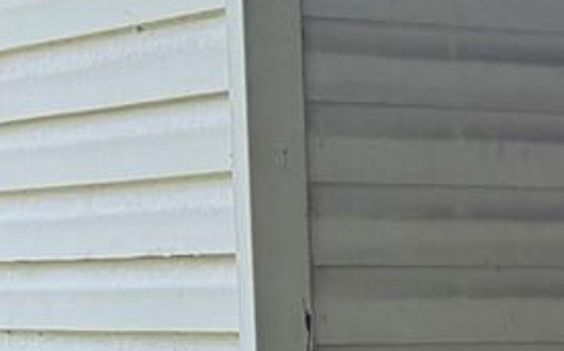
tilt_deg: -4.2
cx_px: 1743
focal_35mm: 189
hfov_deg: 8.9
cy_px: 559
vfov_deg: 6.8
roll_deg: +0.0
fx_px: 2903
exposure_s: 1/170
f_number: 1.78
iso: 80
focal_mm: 6.76
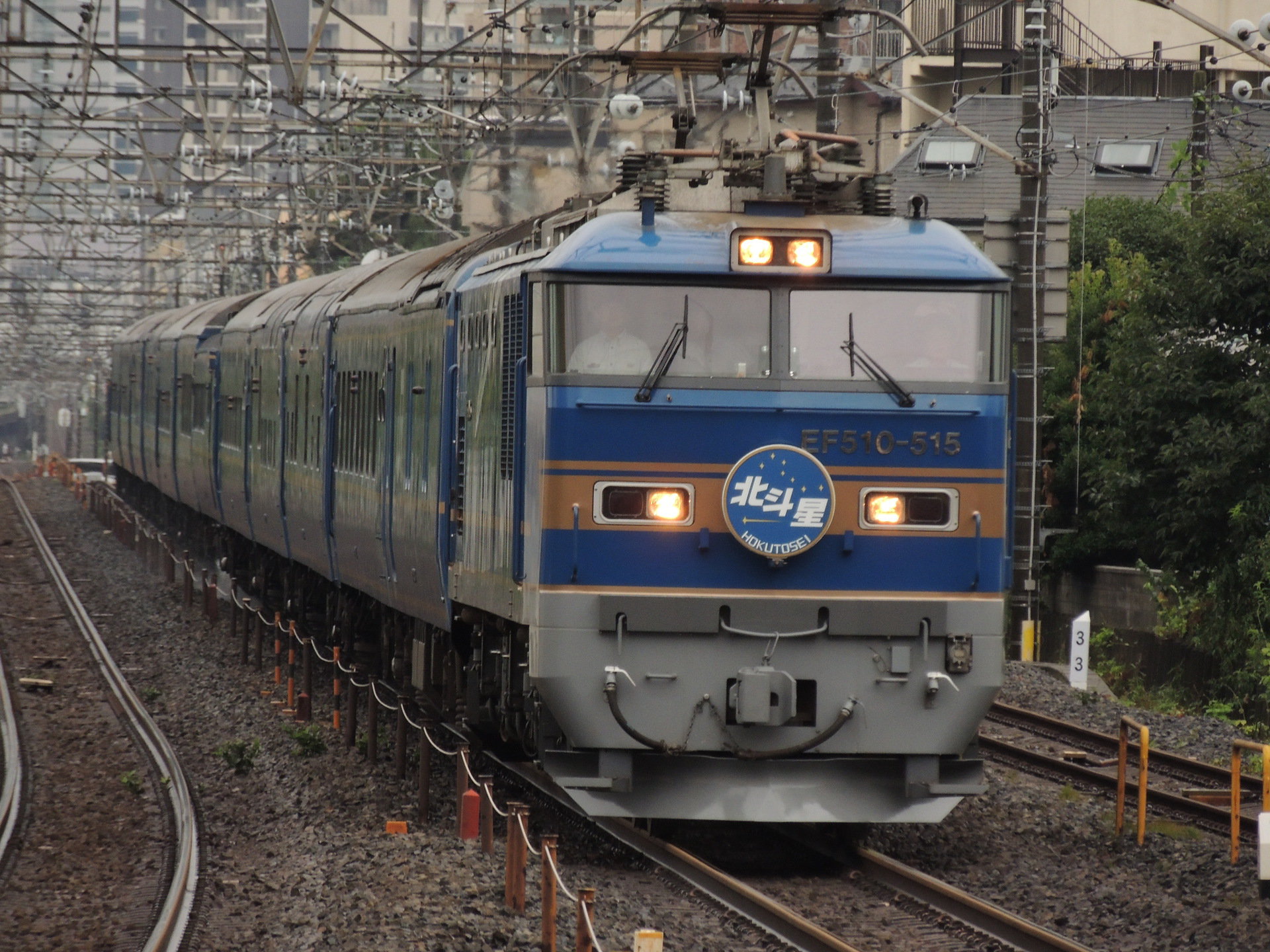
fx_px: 18344
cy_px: 476
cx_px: 635
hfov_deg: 4.0
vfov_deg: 3.0
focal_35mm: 500
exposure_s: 1/250
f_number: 4.9
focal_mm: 89.1
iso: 400
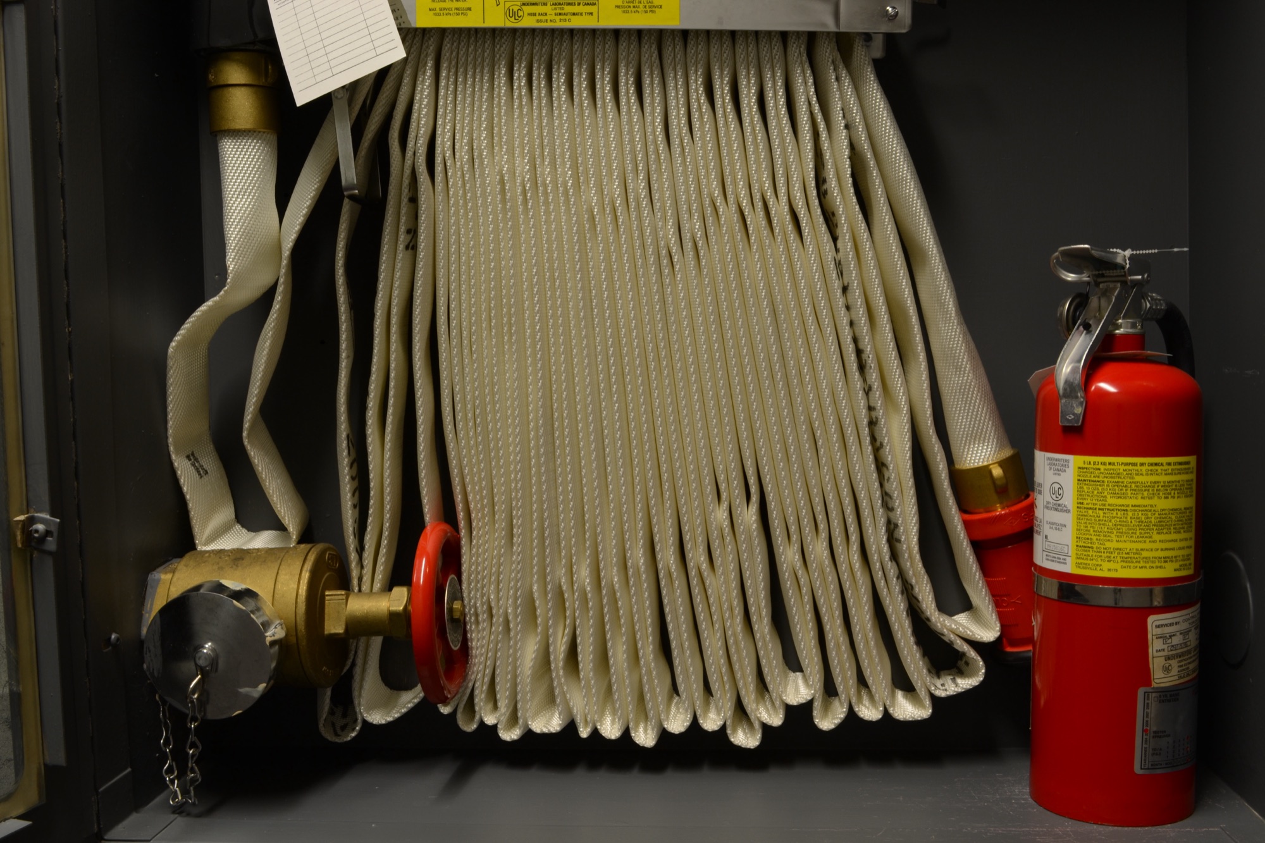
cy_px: 422
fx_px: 1265
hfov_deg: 53.1
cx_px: 632
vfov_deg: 36.9
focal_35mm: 36
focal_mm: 24
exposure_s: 2.5
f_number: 16
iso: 100
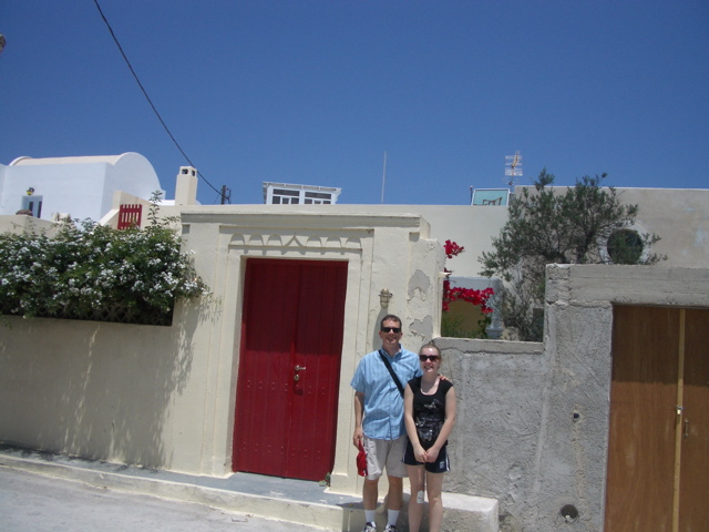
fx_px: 717
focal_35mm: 35
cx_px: 354
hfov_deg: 52.6
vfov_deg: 40.7
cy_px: 266
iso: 50
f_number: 4.3
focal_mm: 5.8
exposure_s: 1/1000
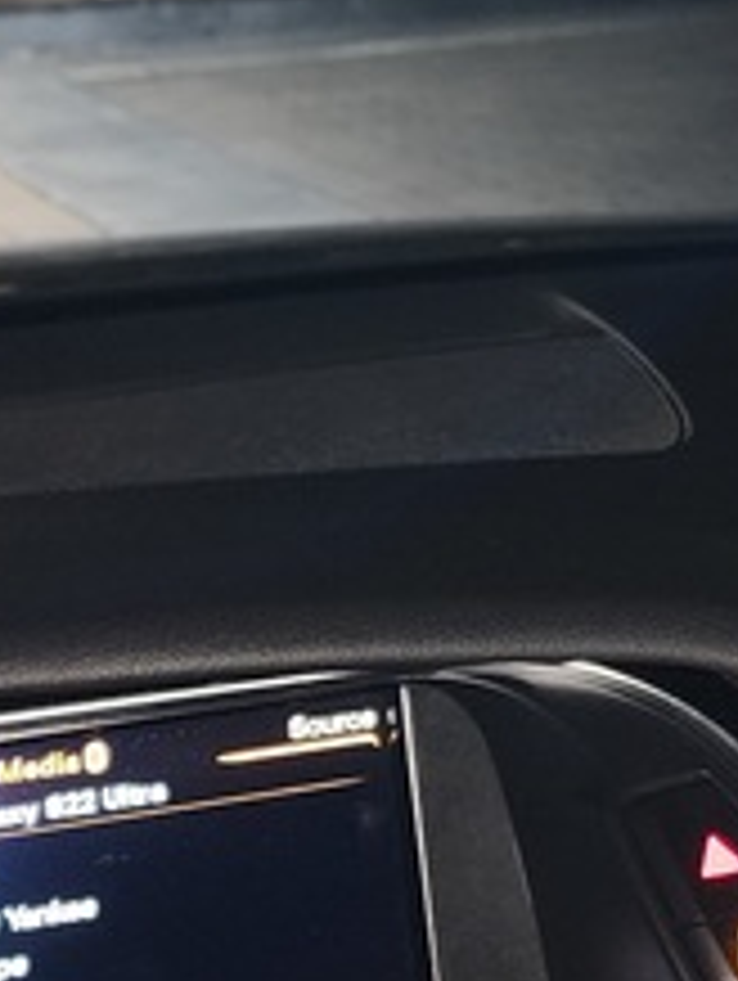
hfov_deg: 15.1
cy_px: 54
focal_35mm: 97
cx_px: 626
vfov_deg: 19.7
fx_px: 2752
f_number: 1.8
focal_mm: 6.4
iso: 400
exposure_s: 1/8
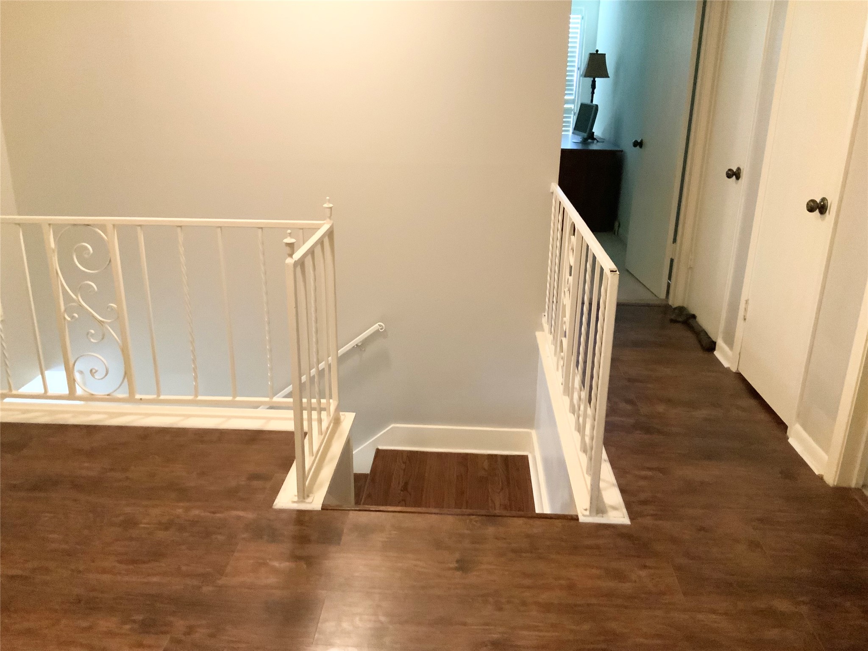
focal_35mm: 29
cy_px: 326
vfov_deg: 48.2
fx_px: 727
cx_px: 434
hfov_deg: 61.7
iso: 500
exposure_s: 1/30
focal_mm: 3
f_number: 1.8
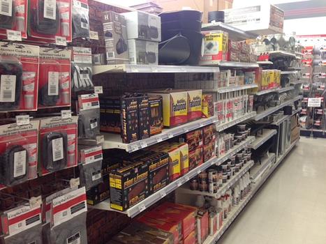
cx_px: 163
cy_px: 122
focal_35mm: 33
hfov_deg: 55.4
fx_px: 311
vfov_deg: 42.9
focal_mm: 4.12
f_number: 2.4
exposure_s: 1/20
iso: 100
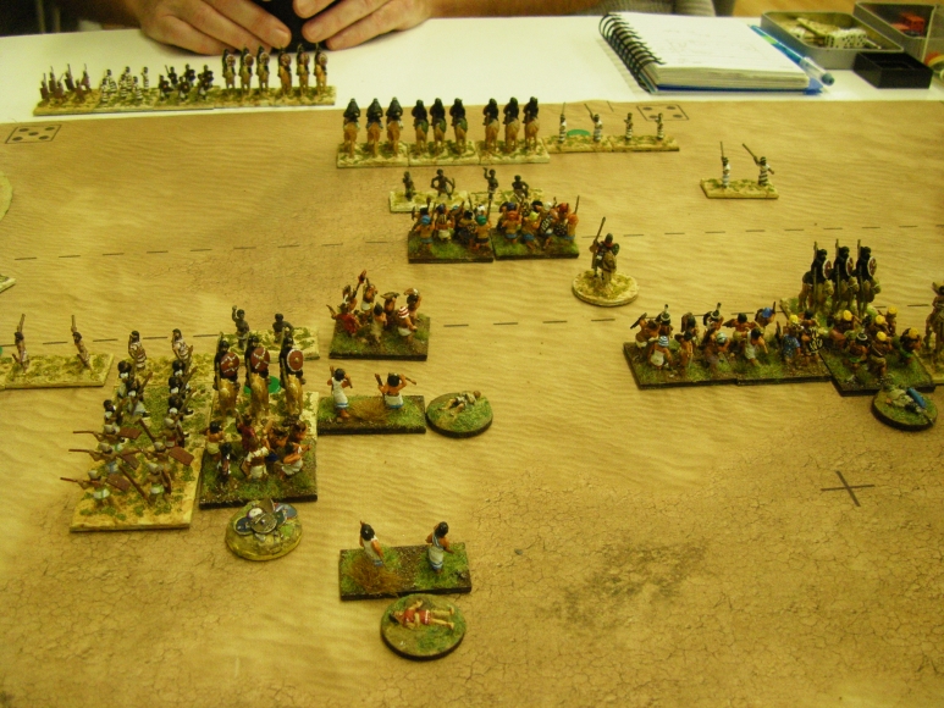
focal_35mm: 38
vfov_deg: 37.7
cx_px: 472
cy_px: 354
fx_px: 1036
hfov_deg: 49.0
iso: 400
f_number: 3.5
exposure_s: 1/50
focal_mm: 6.3
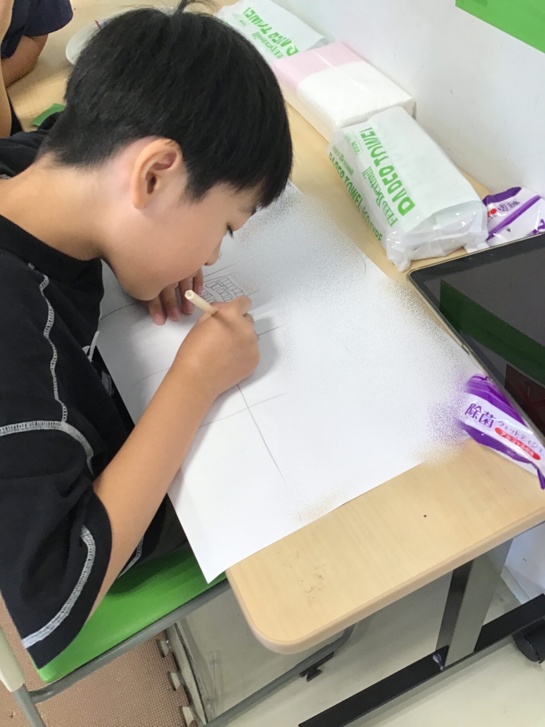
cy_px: 364
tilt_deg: -51.8
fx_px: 651
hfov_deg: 45.4
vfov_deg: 58.4
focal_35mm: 31
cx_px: 272
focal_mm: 3.3
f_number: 2.4
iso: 25
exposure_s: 1/30
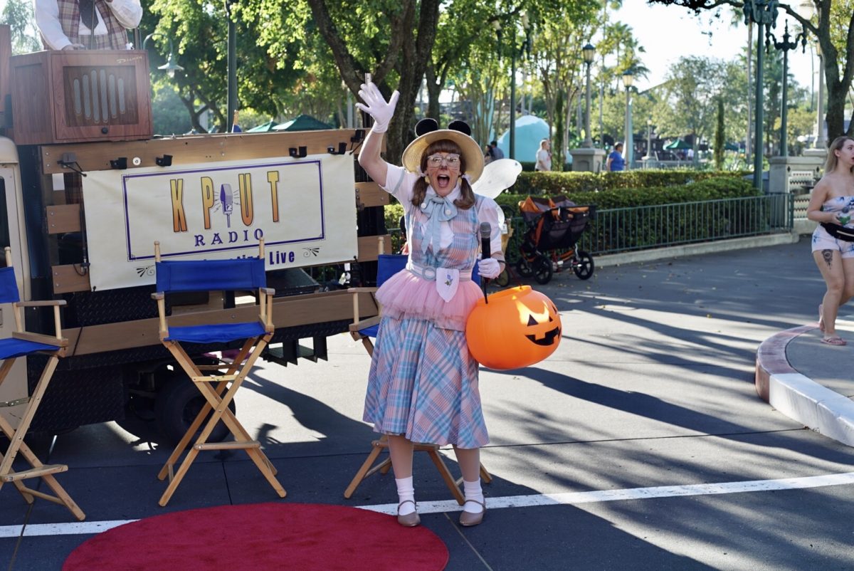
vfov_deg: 27.0
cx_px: 427
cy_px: 286
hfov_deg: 39.6
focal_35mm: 50
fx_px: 1187
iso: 100
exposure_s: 1/160
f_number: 6.3
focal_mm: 50
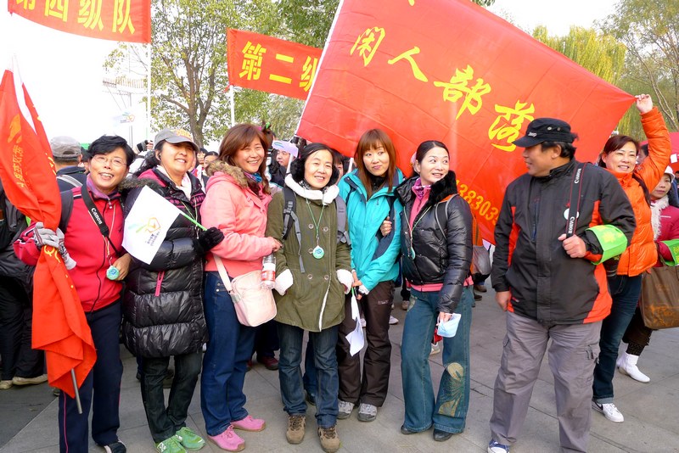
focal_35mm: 28
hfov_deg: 65.5
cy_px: 226
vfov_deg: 46.4
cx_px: 340
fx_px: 528
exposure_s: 1/100
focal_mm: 6
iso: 100
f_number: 2.8
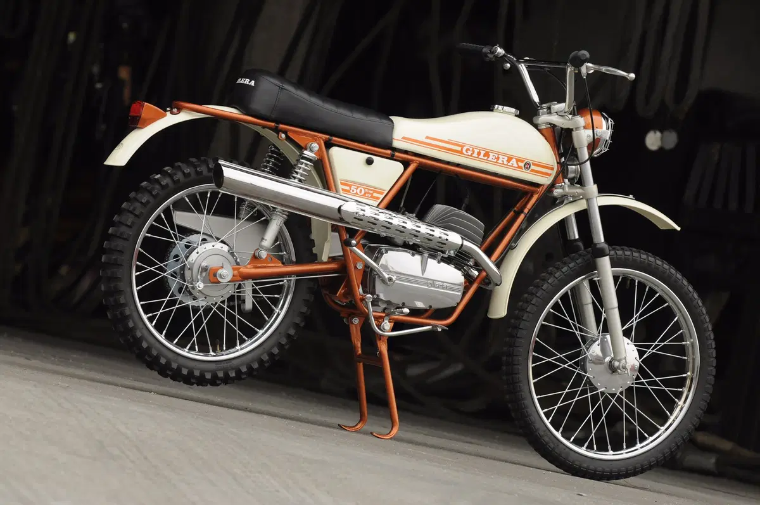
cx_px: 380
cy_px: 252
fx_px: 5693
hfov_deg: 7.6
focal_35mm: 270
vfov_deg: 5.1
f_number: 5.6
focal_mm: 180
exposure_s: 1/250
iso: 800
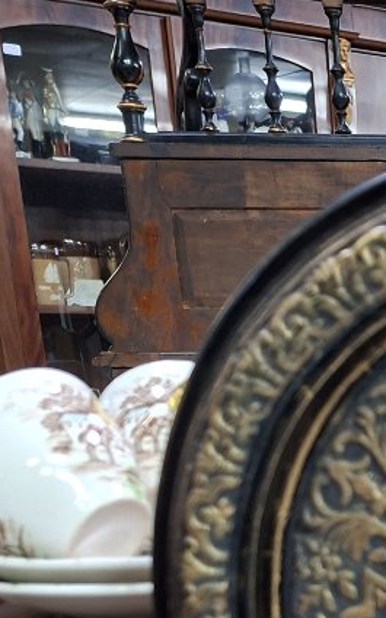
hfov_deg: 16.9
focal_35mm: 69
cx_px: 597
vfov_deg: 26.6
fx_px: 1161
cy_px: 730
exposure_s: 1/33
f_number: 1.8
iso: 320
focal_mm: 5.54
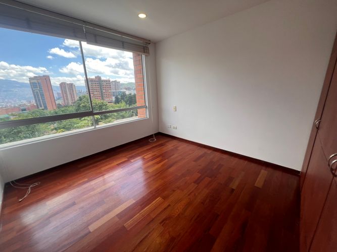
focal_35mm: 13
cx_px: 168
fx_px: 127
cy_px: 126
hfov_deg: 106.2
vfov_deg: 89.9
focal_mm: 1.57
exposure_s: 1/100
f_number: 1.8
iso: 32
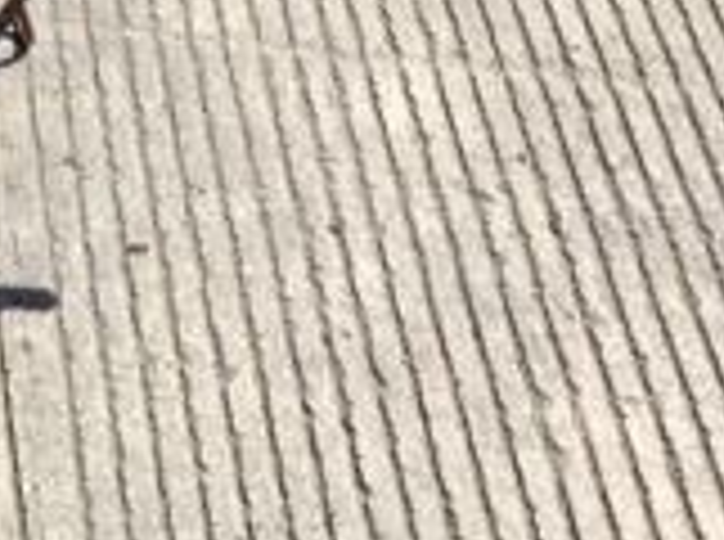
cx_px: -198
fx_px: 3861
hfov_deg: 10.5
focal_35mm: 185
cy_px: -1040
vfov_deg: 7.2
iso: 16
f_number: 1.8
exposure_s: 1/1490
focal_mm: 3
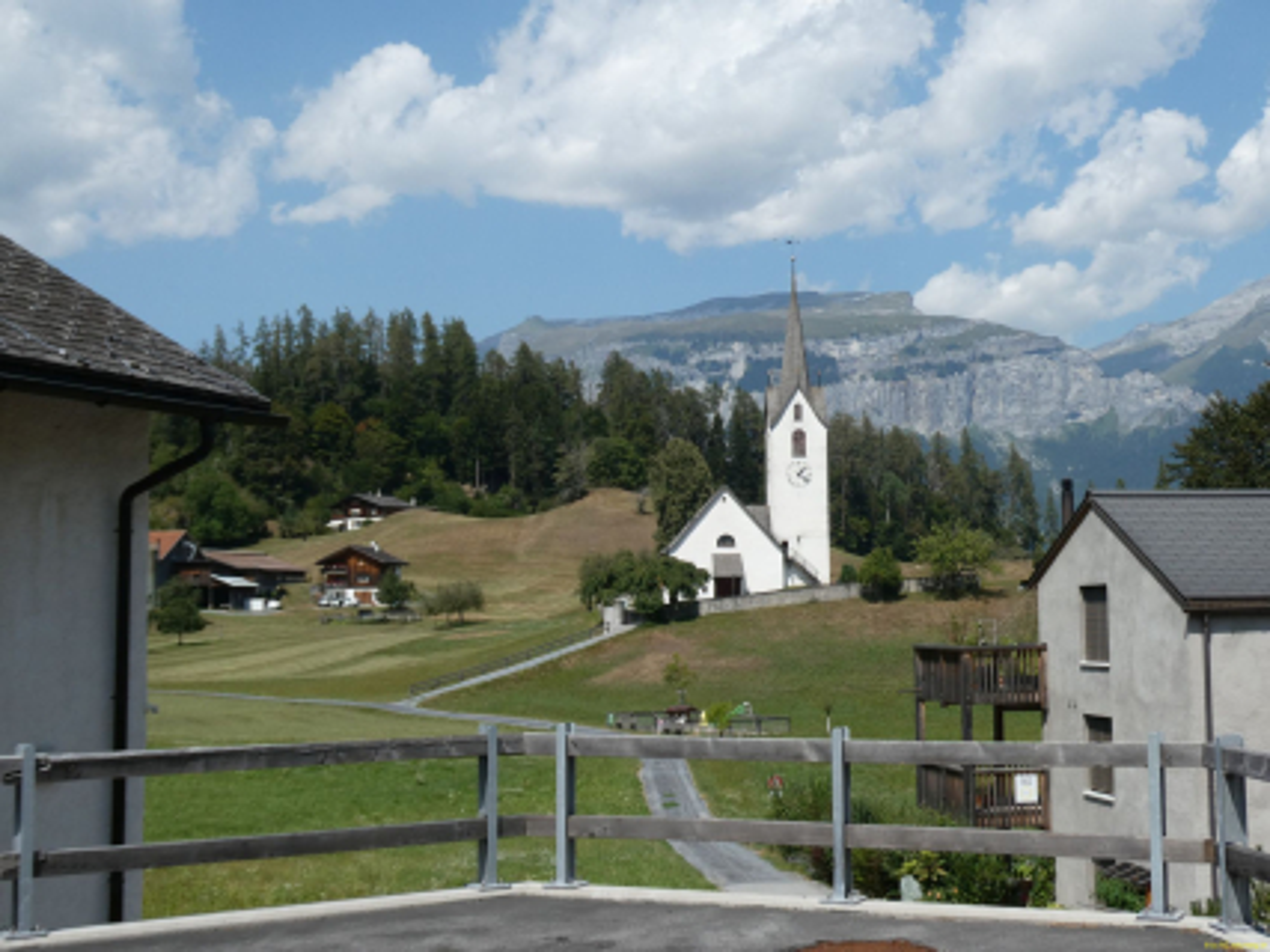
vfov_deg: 29.1
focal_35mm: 50
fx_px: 1834
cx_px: 635
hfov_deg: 38.2
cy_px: 476
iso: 80
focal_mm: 9
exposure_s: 1/800
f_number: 4.1
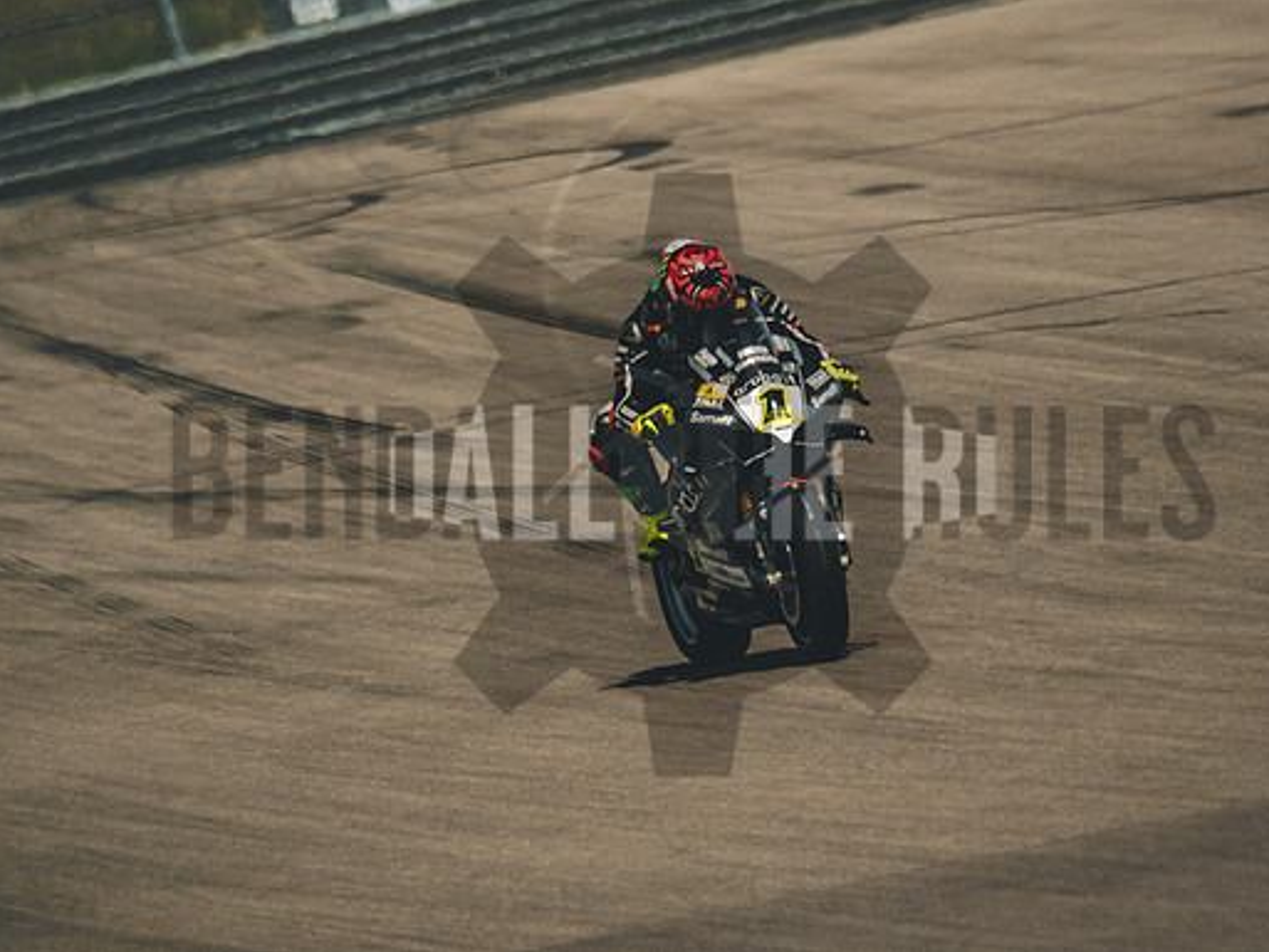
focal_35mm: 837
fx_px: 30691
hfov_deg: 2.4
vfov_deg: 1.8
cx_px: 693
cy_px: 476
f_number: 5.6
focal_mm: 400
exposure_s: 1/2500
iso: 640
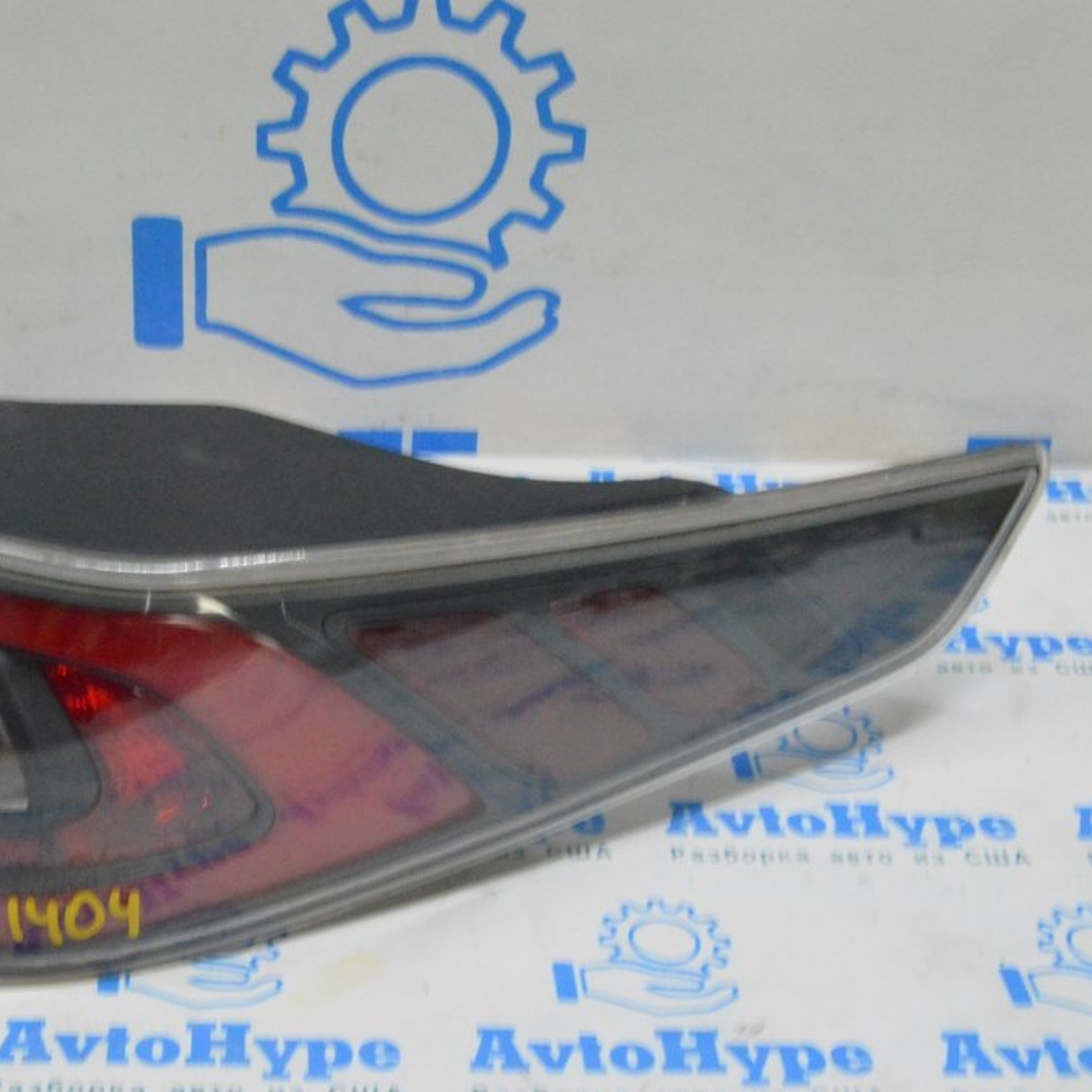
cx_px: 283
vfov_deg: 26.1
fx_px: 2356
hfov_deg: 25.8
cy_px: 552
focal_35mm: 66
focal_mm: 34
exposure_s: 1/20
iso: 6400
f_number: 20
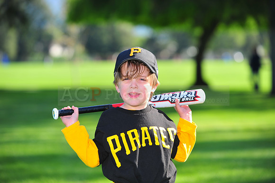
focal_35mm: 135
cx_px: 138
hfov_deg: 15.2
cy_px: 92
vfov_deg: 10.1
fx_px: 1031
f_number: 4
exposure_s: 1/640
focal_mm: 135
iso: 200
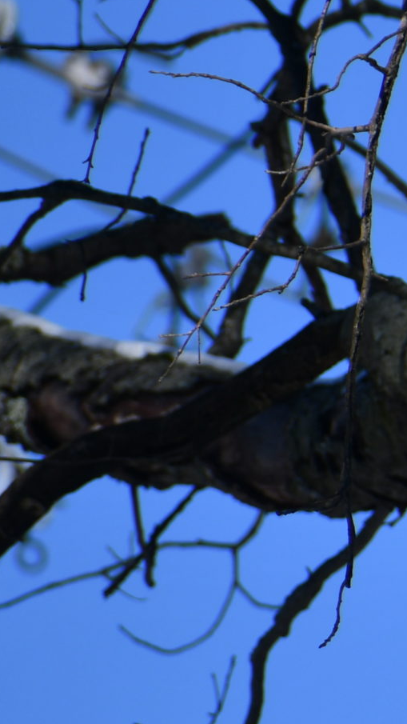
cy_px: 396
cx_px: 980
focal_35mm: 1244
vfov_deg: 1.7
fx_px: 23869
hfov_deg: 1.0
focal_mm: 280
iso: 100
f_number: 8
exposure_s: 1/500
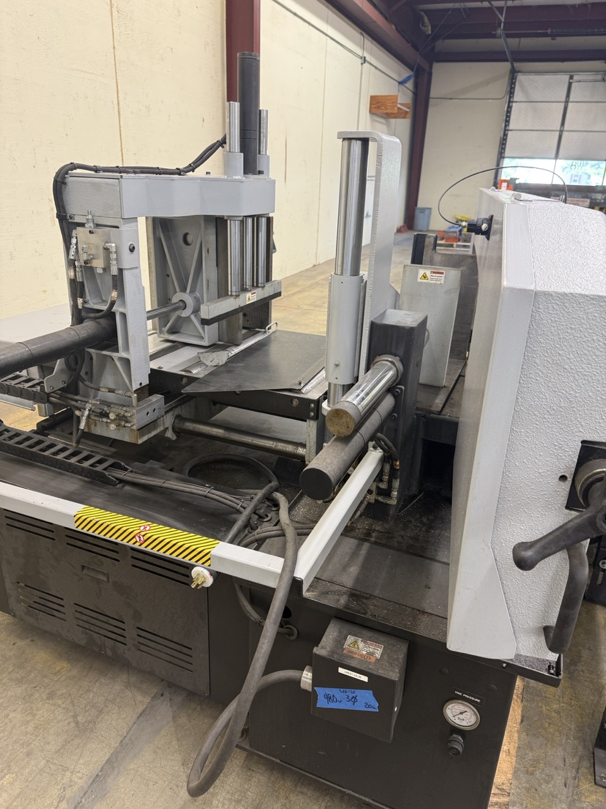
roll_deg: -2.5
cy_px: 404
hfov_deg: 56.8
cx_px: 303
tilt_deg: -22.2
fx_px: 560
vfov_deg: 71.6
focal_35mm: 24
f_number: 1.78
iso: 125
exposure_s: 1/60
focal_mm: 6.76
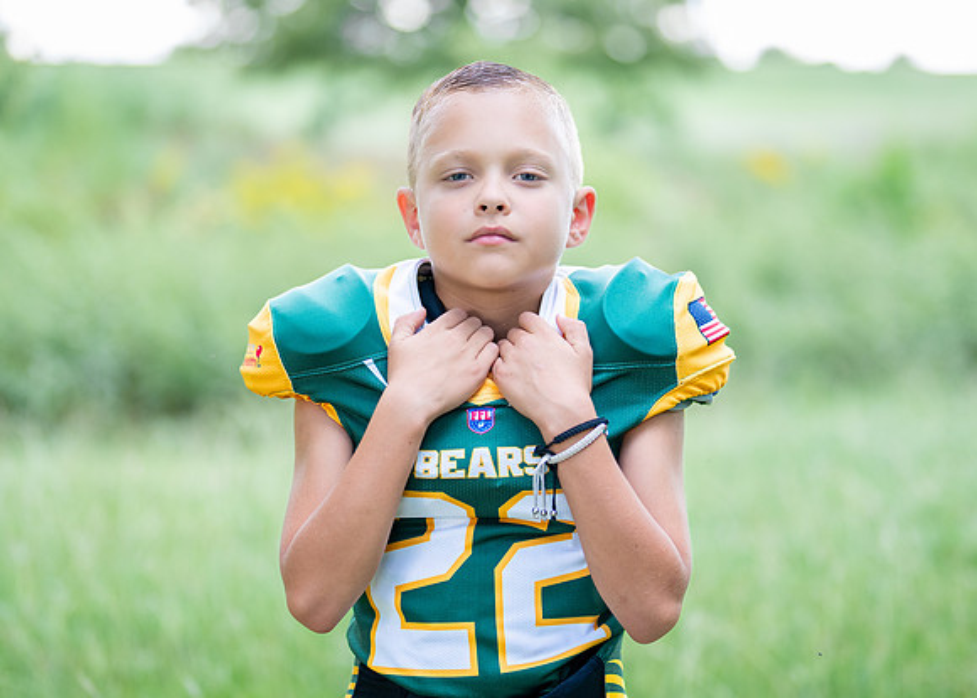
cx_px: 512
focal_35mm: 77
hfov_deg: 25.6
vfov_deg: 18.4
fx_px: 2148
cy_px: 342
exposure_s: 1/1250
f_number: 1.2
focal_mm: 50
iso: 320
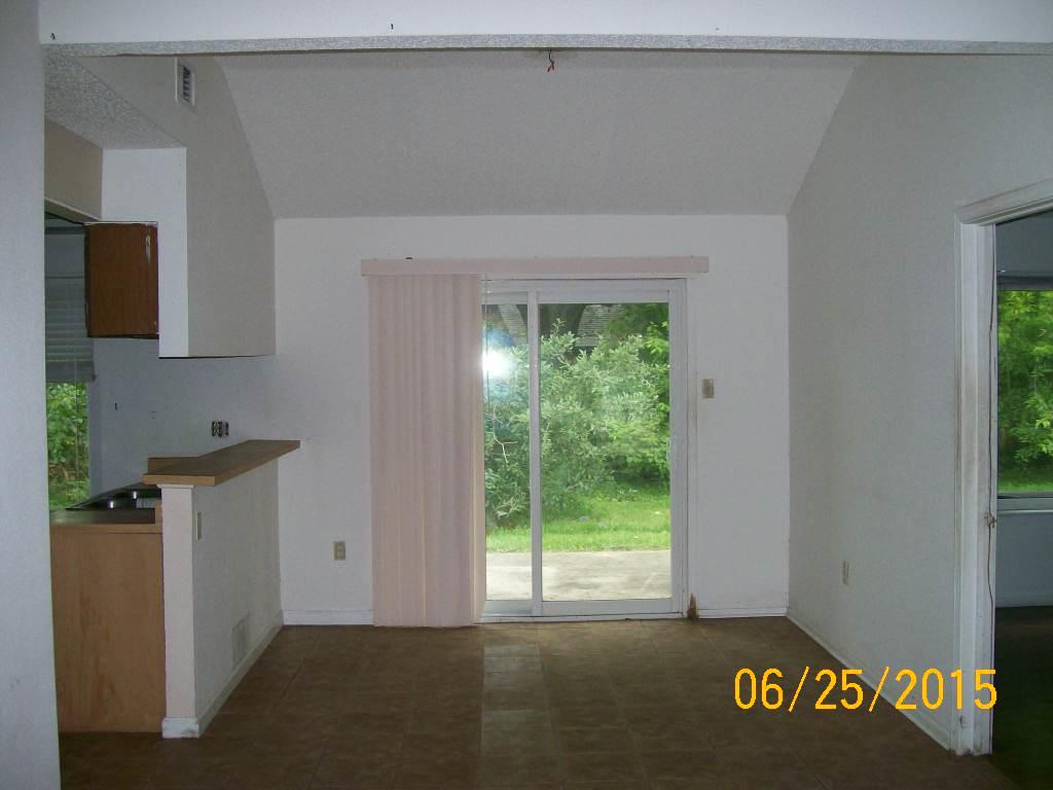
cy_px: 395
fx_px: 1095
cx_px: 526
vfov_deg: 39.7
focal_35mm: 36
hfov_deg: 51.4
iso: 140
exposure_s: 1/64
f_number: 2.7
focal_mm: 6
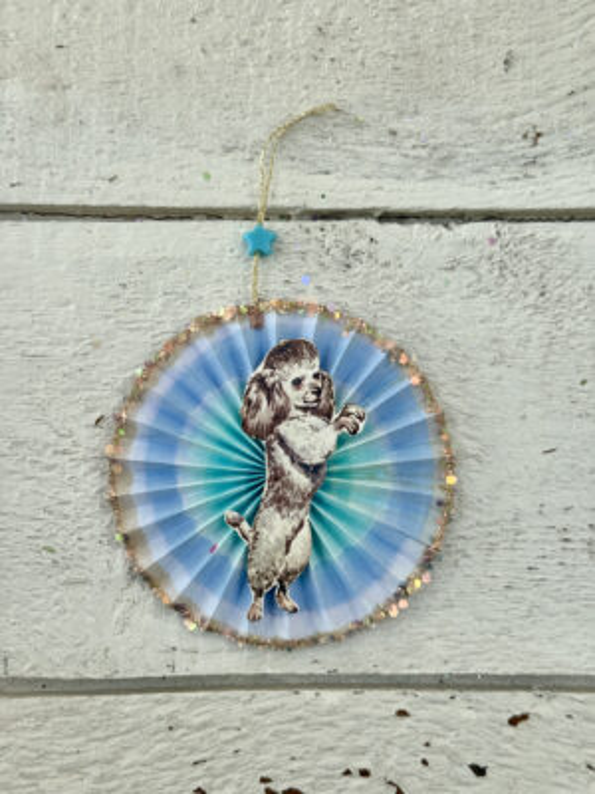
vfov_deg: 39.7
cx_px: 298
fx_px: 1100
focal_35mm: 48
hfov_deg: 30.3
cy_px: 397
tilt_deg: -82.0
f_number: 1.78
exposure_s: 1/1076
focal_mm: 6.76
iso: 64
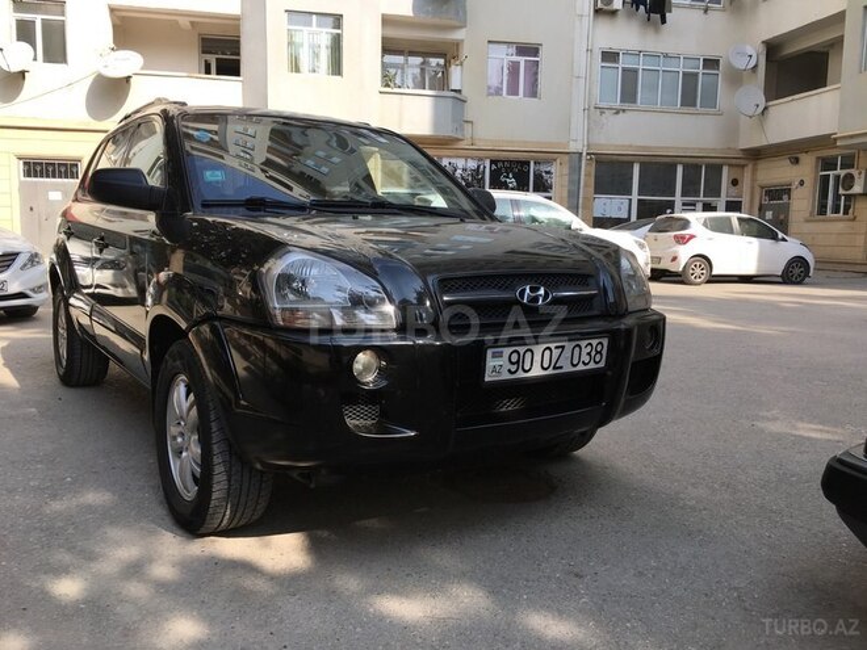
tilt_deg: -6.2
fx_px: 726
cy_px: 325
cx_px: 434
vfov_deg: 48.2
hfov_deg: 61.7
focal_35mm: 29
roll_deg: -2.0
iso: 25
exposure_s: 1/651
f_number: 2.2
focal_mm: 4.15
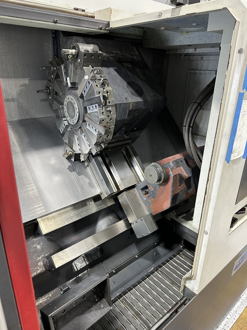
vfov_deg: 71.6
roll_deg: -1.6
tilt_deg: -21.8
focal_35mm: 24
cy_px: 165
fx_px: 228
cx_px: 124
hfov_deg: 56.8
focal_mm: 6.86
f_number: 1.78
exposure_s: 1/60
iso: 160
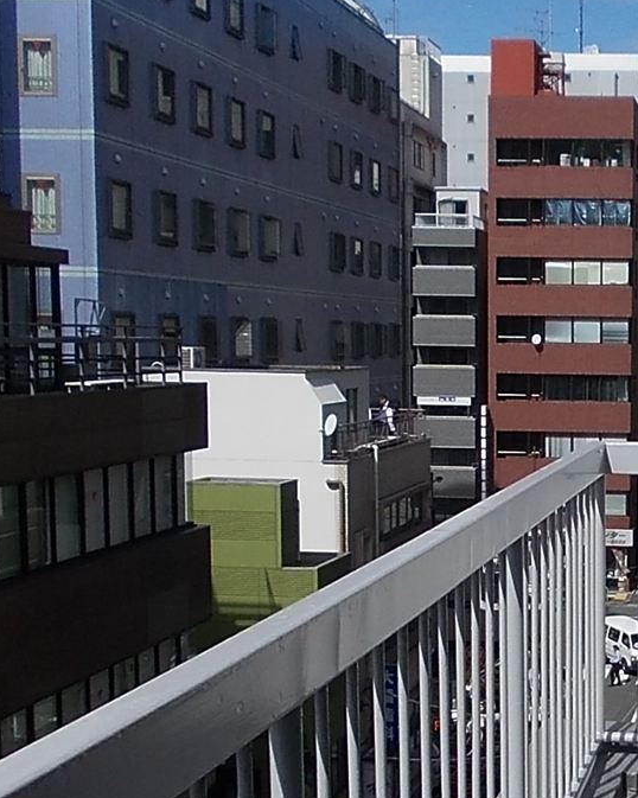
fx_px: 1535
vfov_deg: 29.0
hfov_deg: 22.2
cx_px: 696
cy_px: 530
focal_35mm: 65
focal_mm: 4
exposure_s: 1/640
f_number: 5.4
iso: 80
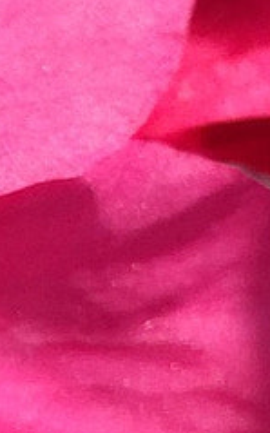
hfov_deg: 6.0
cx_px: -455
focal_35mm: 206
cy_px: 431
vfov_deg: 10.1
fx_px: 2430
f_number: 2.2
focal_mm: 4.15
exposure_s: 1/565
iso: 32
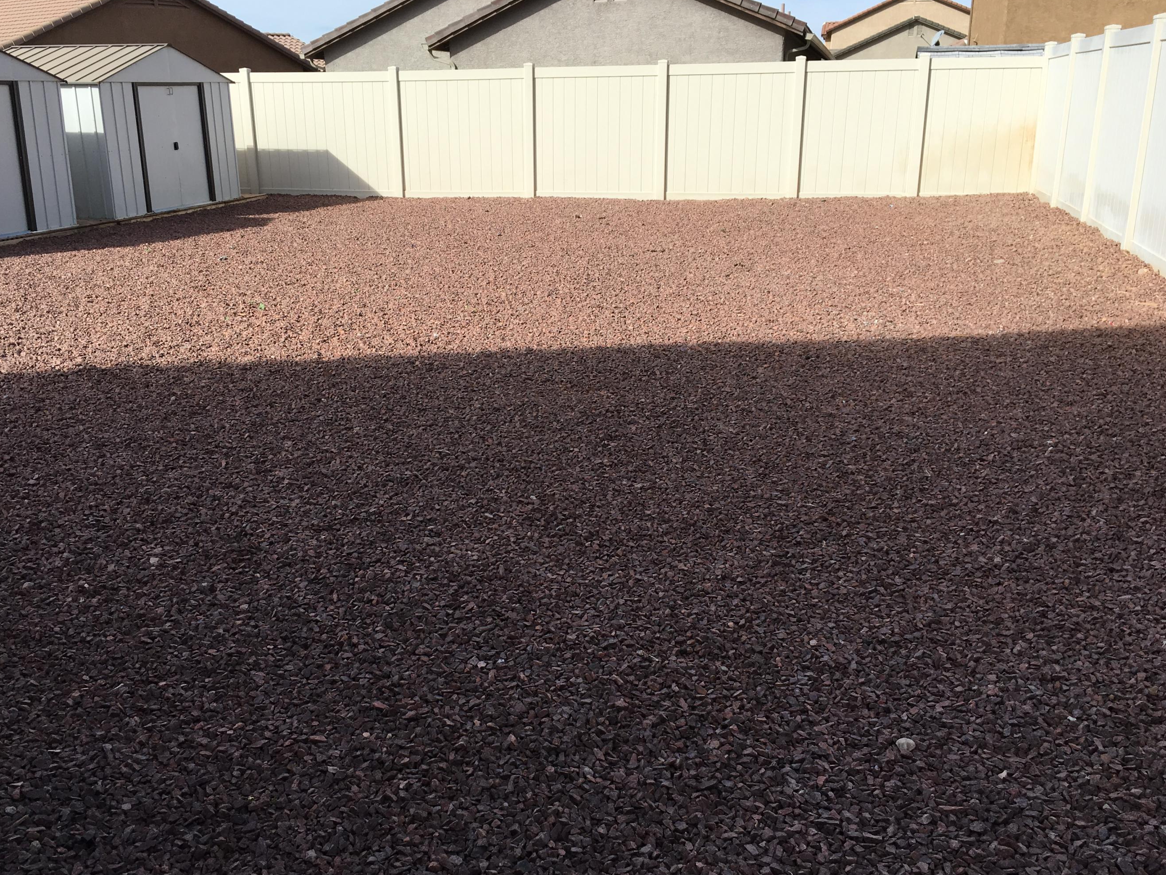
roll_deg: +2.1
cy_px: 478
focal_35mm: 33
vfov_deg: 42.9
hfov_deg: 55.3
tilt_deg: -20.1
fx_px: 1112
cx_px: 529
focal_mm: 4.15
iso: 25
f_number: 2.2
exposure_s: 1/1183
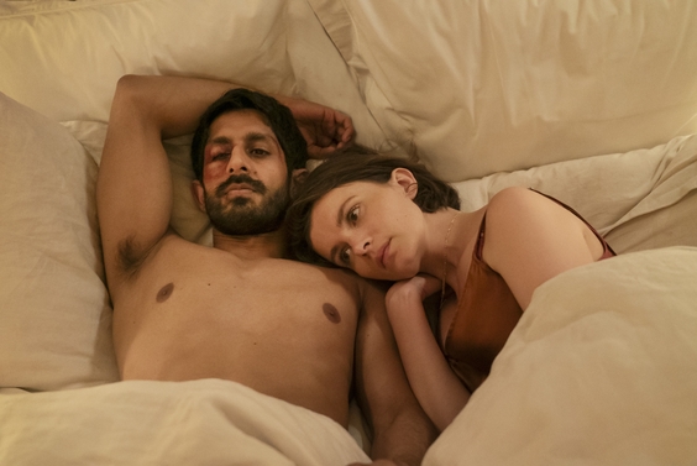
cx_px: 348
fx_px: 891
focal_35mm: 46
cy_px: 233
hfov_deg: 42.7
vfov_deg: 29.3
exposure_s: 1/30
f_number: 4
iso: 6400
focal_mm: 46
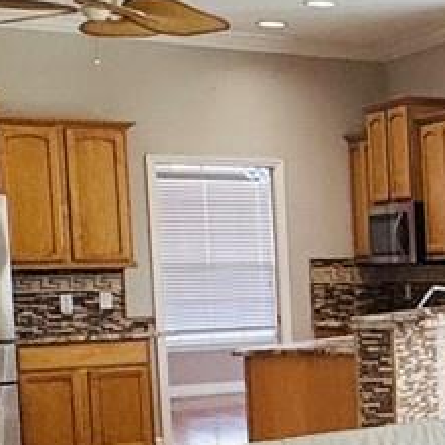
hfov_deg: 15.4
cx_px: 896
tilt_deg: -3.6
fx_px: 1309
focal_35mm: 90
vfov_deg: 19.1
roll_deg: +1.1
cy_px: 346
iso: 64
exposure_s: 1/120
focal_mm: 2.22
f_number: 2.2
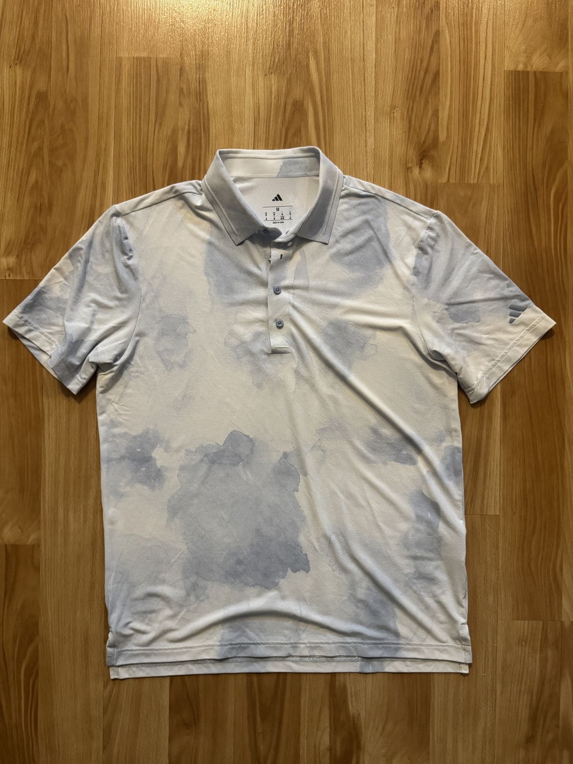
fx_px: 530
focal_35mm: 24
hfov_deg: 56.8
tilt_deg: -88.4
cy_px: 382
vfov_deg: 71.6
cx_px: 286
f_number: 1.78
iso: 500
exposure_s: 1/60
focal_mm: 6.76
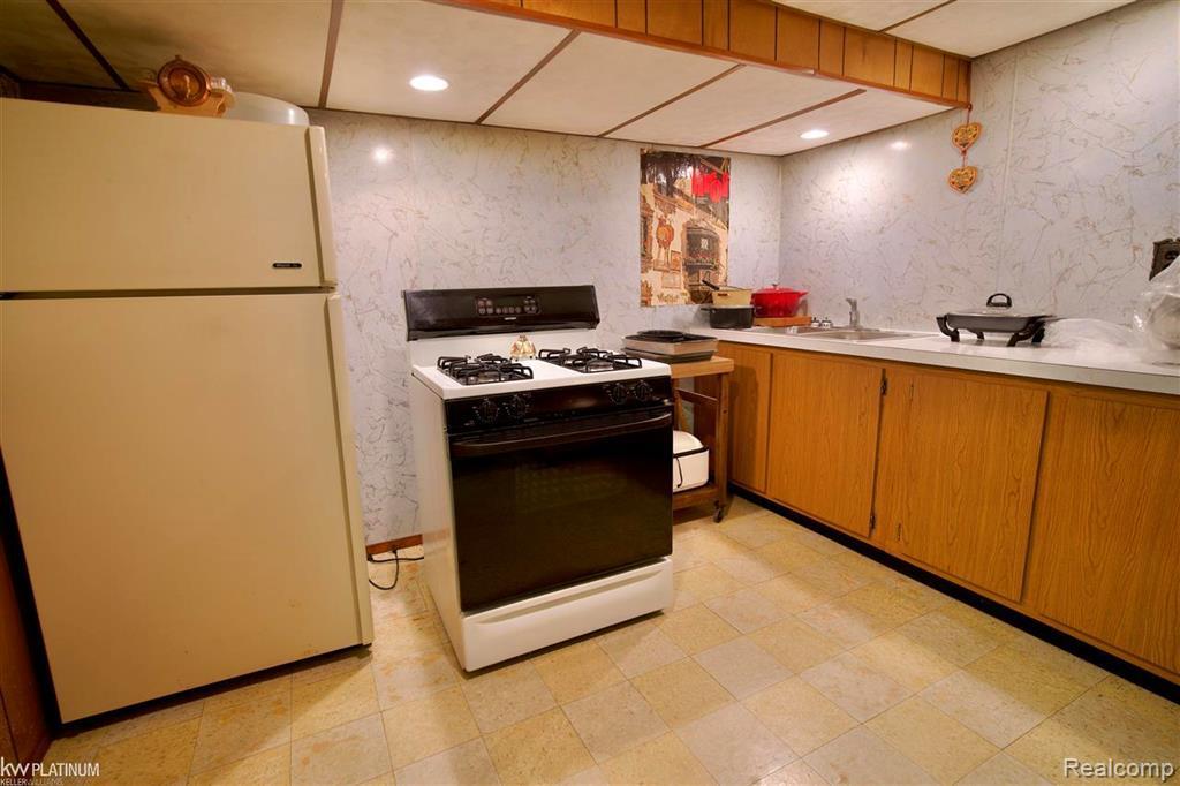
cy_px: 393
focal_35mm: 17
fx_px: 557
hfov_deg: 93.3
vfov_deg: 70.4
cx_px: 590
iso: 100
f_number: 3.2
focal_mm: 17
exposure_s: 1/6
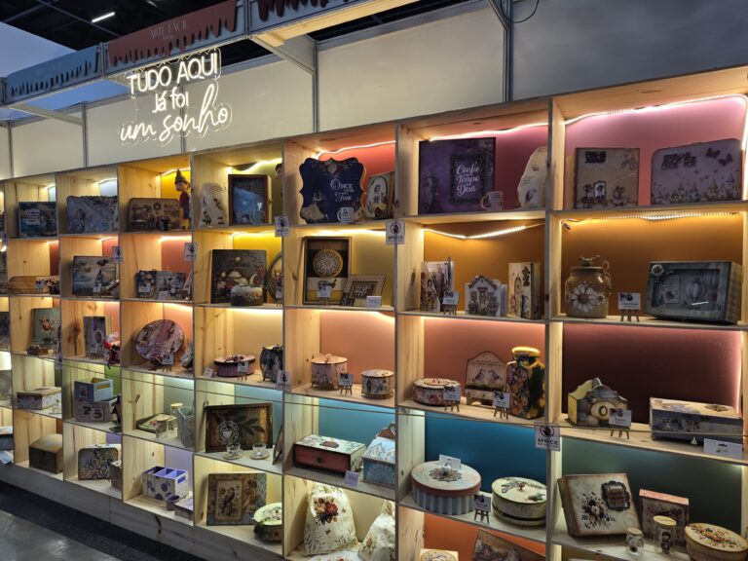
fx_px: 497
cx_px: 374
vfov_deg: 58.9
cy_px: 280
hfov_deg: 73.9
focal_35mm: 23
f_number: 1.7
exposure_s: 1/120
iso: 50
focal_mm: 6.25
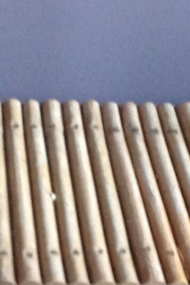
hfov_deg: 7.8
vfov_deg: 11.6
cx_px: 119
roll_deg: -5.3
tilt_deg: -31.2
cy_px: 317
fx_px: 1384
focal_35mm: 175
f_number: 2.4
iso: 160
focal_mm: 4.28
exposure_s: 1/15
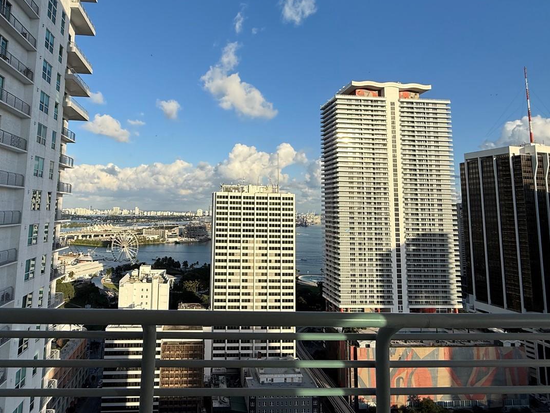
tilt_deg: +7.4
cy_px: 173
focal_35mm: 21
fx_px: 334
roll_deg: -2.3
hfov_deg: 78.1
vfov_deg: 63.1
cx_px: 222
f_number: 2.2
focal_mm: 2.22
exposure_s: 1/2976
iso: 50
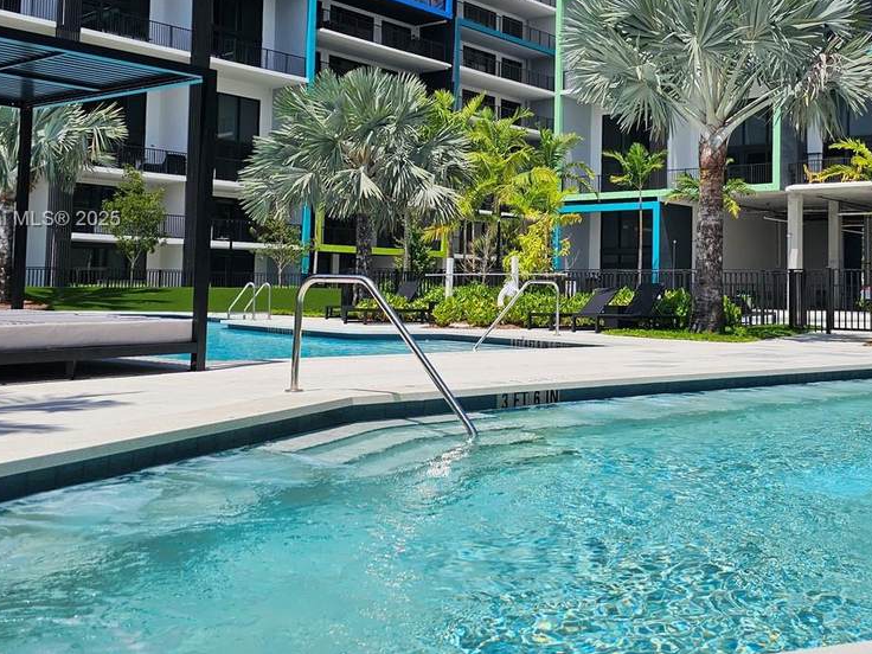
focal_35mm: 40
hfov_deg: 46.1
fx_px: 1008
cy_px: 220
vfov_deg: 35.6
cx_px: 576
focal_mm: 6.3
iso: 12
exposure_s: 1/1709
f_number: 1.7
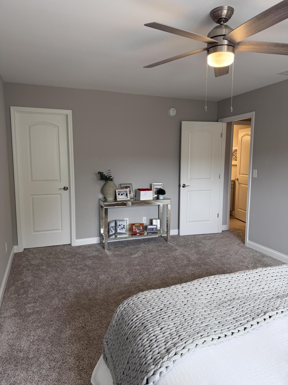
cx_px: 144
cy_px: 192
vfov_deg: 71.6
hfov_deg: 56.8
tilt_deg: -7.5
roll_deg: -0.5
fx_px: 266
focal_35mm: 24
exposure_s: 1/120
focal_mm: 6.76
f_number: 1.78
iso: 125
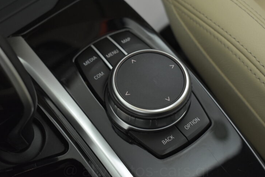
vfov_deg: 21.6
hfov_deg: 31.9
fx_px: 464
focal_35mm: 63
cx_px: 137
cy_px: 92
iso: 1600
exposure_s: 1/125
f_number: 4.8
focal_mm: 40
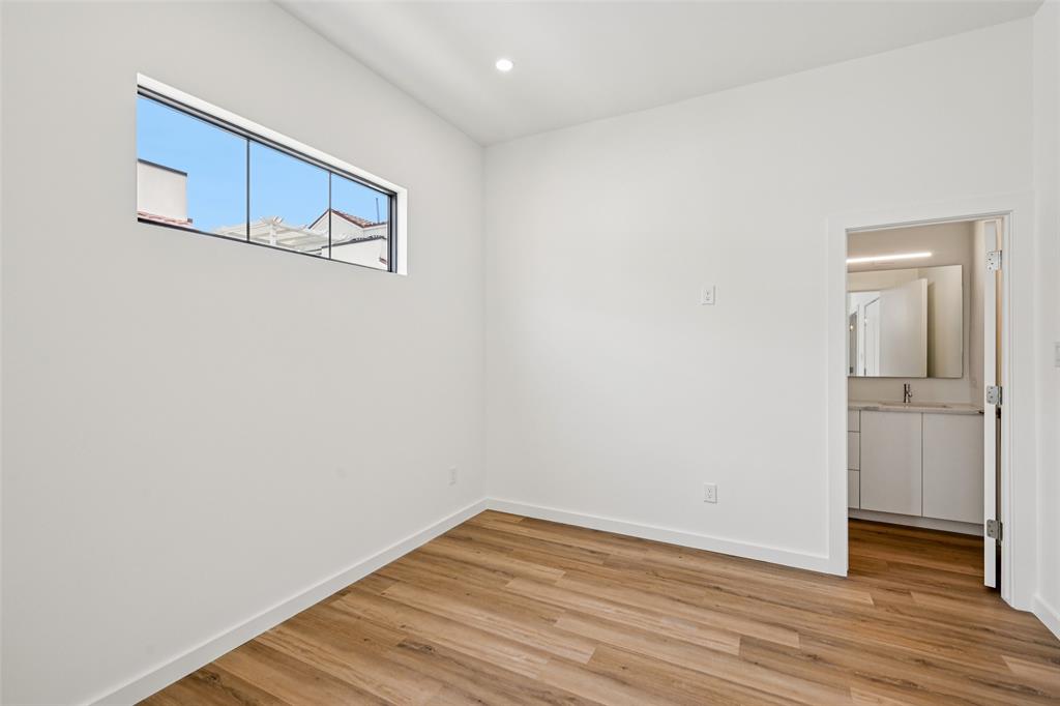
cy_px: 353
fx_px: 471
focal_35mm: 16
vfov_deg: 73.7
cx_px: 530
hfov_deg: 96.8
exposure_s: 1/125
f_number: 8
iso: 400
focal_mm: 16
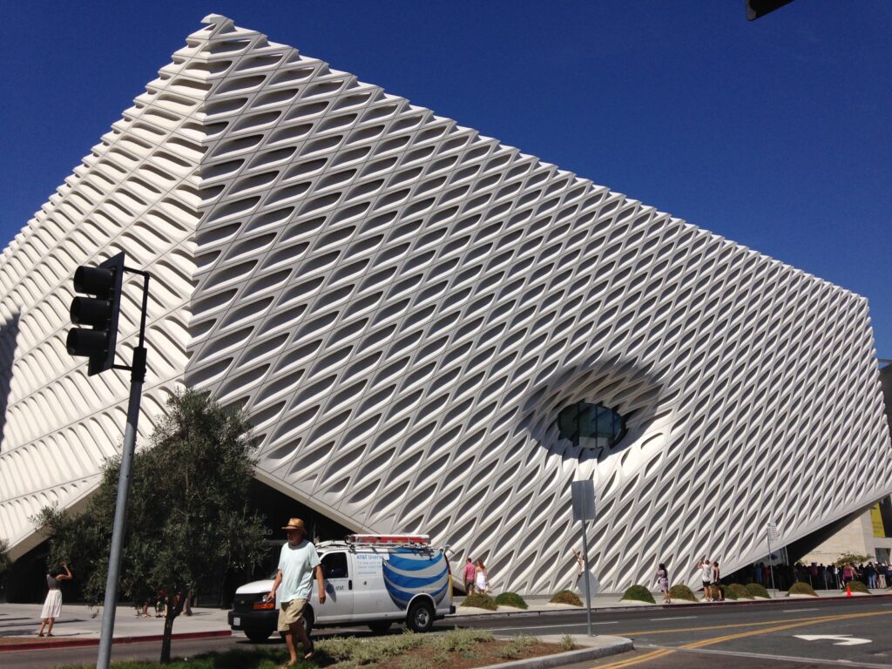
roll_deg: +0.3
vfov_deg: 42.9
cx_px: 446
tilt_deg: +16.5
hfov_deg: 55.4
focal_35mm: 33
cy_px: 334
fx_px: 850
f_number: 2.4
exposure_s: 1/3623
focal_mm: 4.12
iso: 50
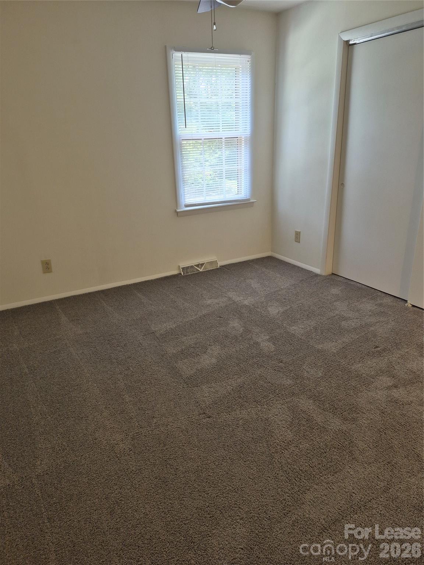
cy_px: 282
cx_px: 212
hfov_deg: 58.9
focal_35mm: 23
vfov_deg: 73.9
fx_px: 376
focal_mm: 5.4
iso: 125
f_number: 1.8
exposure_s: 1/120
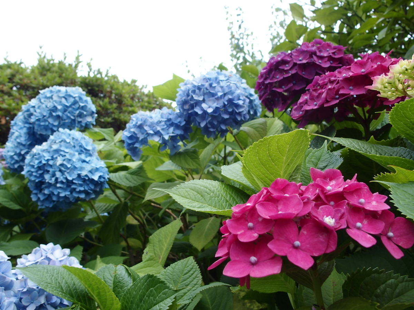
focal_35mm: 32
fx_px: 383
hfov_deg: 56.8
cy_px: 155
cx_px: 207
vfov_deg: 44.2
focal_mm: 6.7
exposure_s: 1/60
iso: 100
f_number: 4
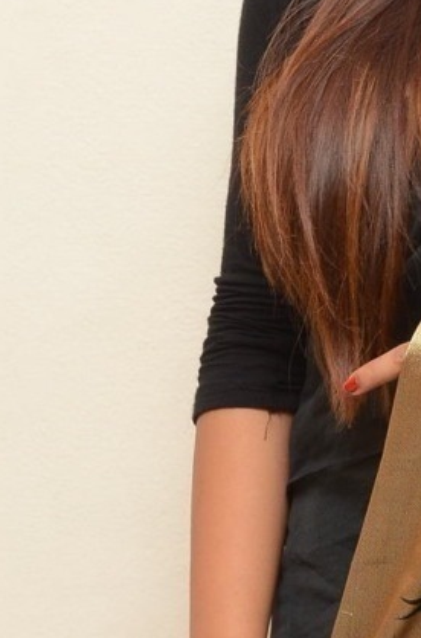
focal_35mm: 195
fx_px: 3451
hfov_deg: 6.9
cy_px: 179
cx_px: 506
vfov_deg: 10.5
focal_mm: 45
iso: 1250
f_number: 6.3
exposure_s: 1/125
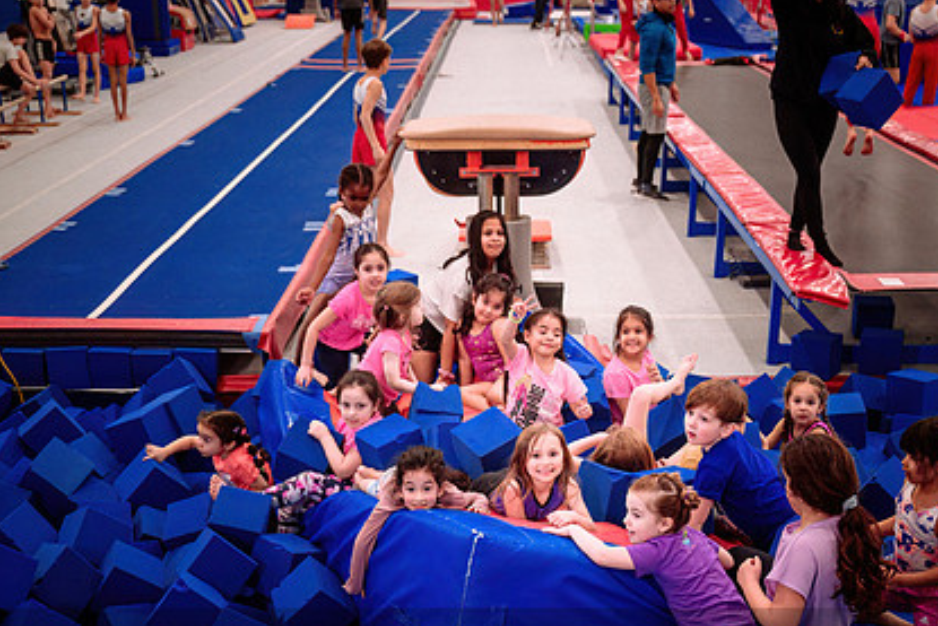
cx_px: 524
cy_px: 407
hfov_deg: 38.1
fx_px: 1355
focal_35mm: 52
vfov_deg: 25.9
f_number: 2.8
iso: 1600
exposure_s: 1/400
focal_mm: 34
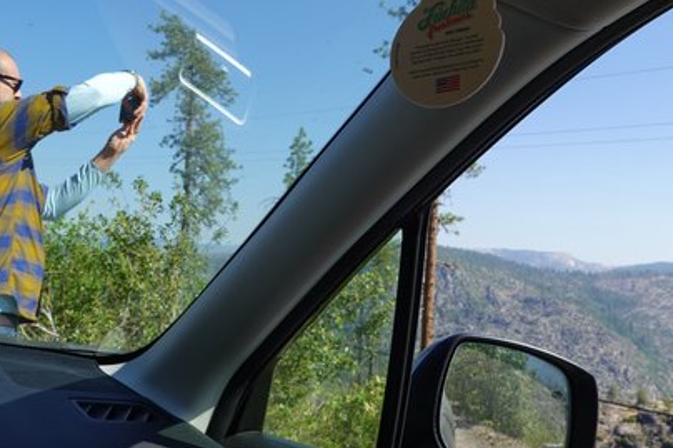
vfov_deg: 34.5
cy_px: 132
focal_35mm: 38
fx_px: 710
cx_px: 353
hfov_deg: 50.7
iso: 100
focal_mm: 9
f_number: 5.6
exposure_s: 1/250
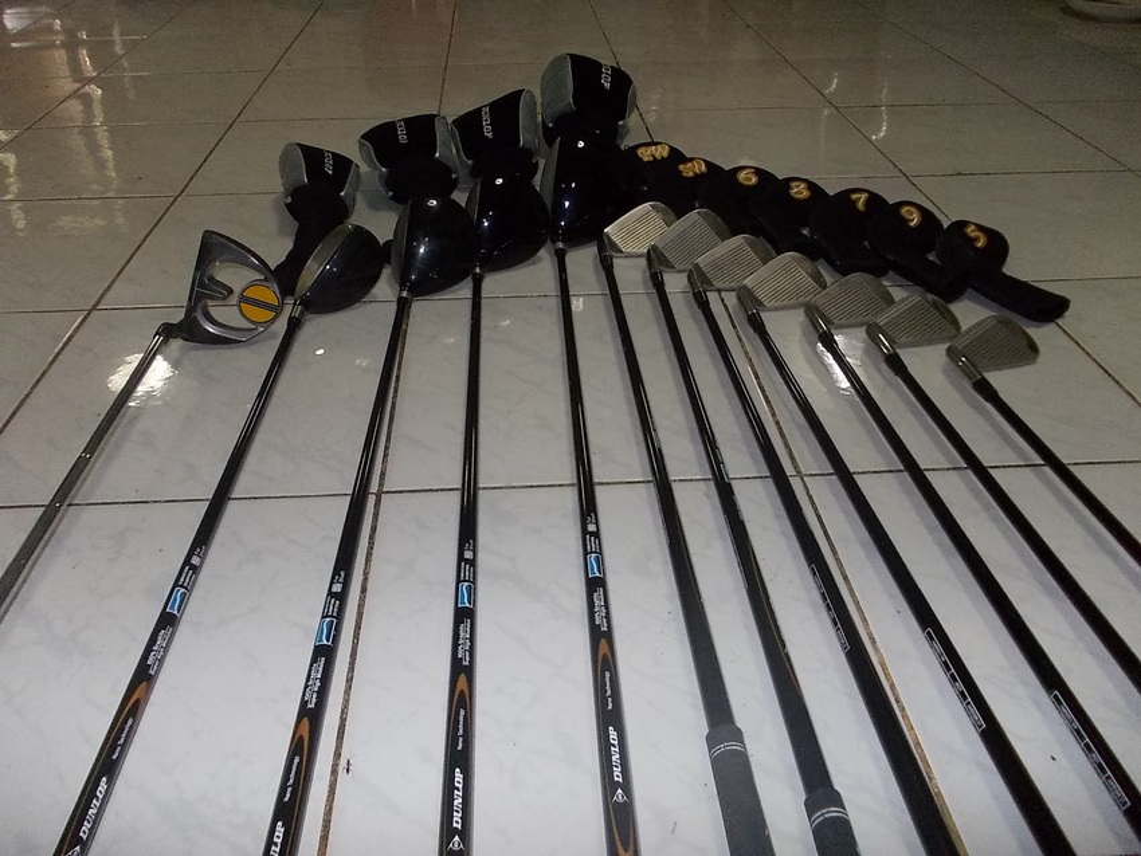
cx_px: 570
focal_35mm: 28
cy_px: 428
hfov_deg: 63.4
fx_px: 923
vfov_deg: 49.8
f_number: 2.7
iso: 200
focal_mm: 4
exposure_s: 1/25
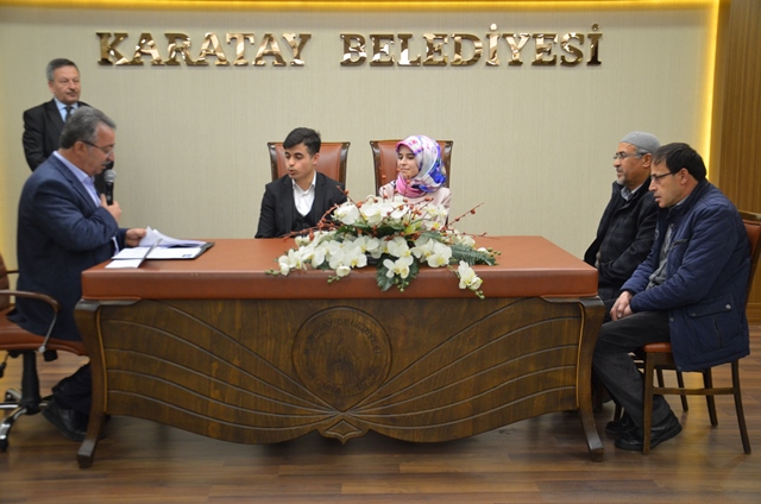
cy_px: 252
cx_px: 380
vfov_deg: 31.8
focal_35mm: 42
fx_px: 886
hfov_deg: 46.5
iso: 1000
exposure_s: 1/80
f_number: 4.5
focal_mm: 28
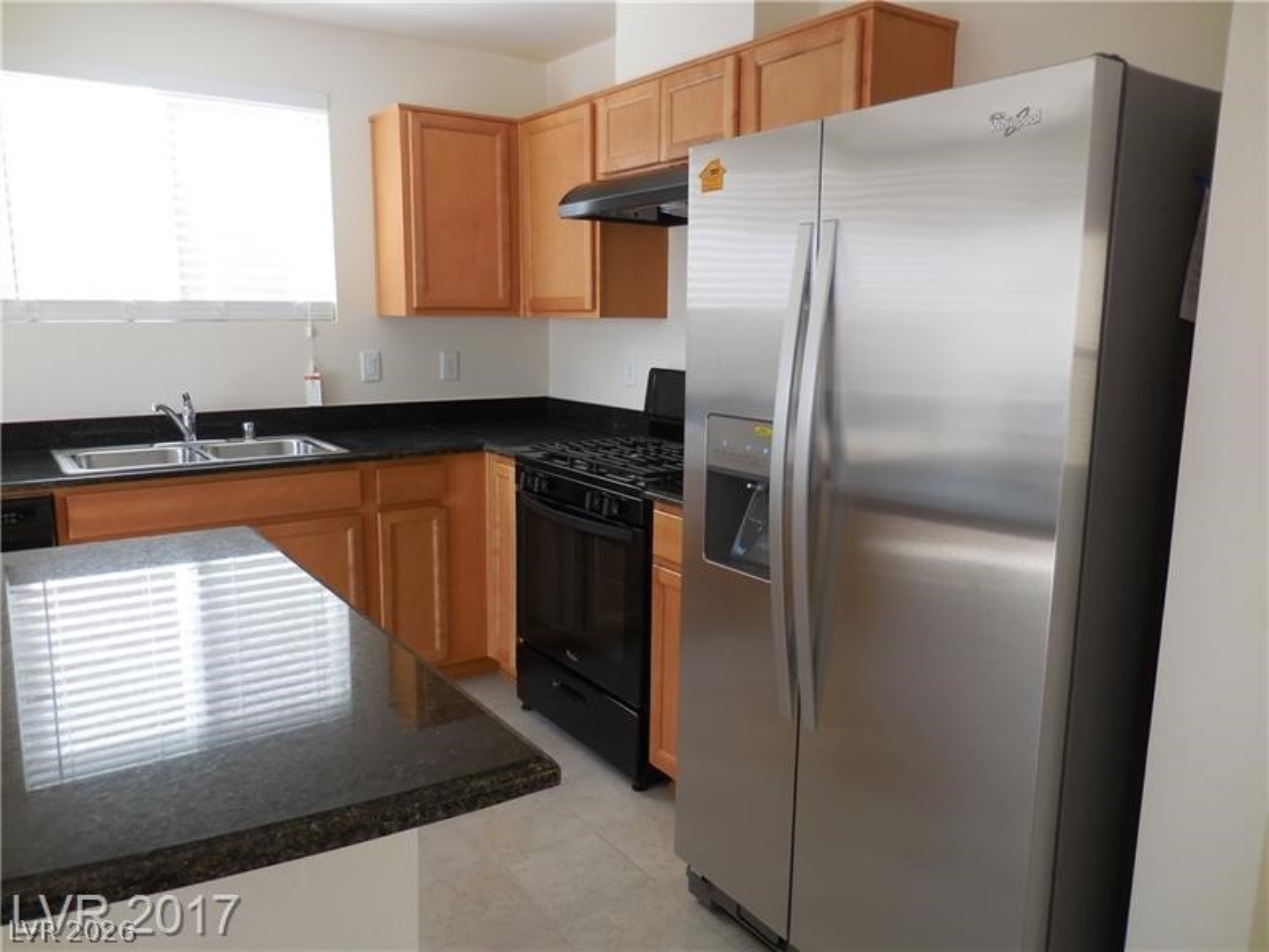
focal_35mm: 25
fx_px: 916
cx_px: 634
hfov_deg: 69.4
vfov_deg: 54.9
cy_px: 476
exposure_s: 1/30
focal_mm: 4.5
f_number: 3.3
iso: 125
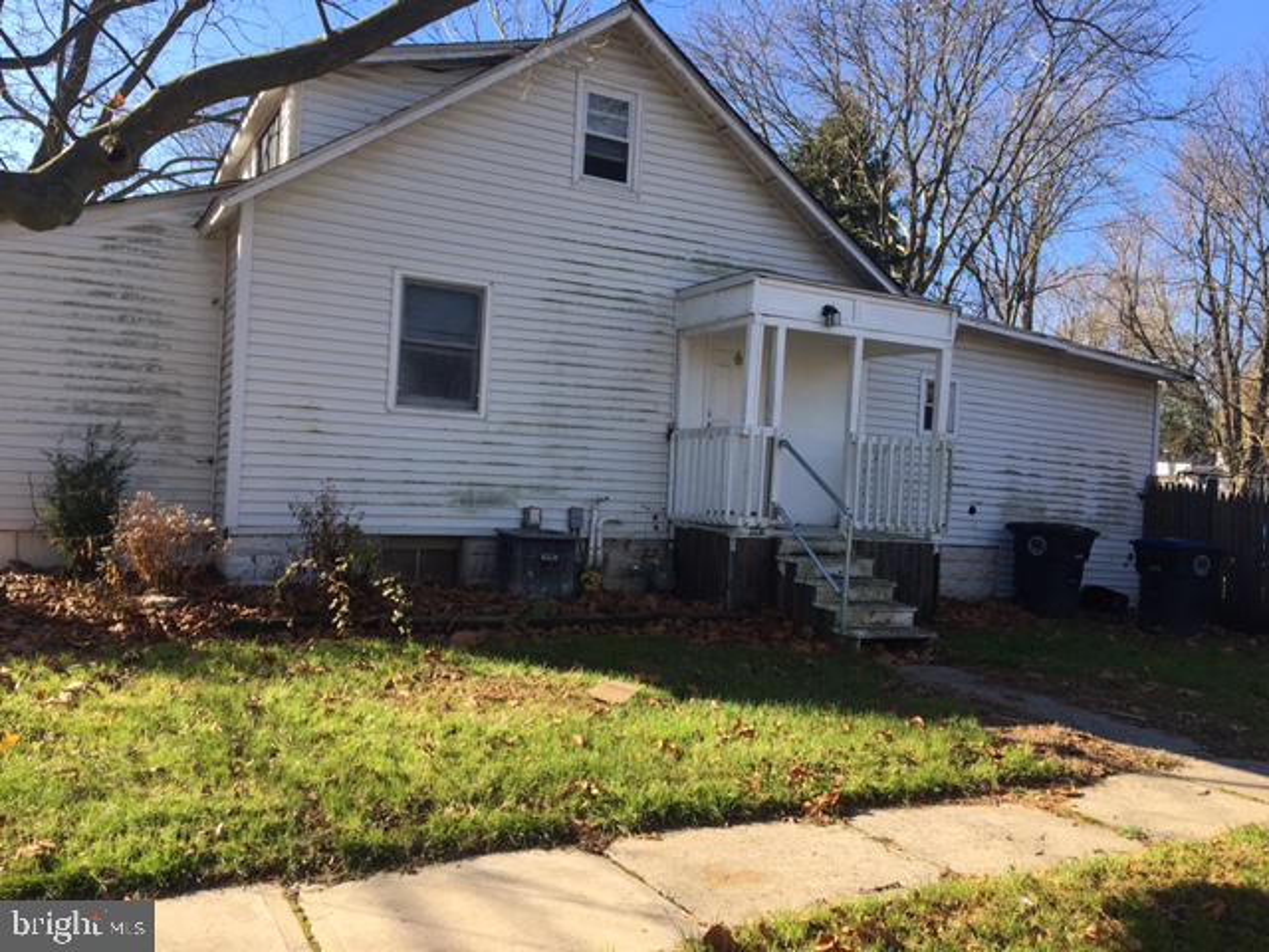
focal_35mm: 29
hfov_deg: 61.7
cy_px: 476
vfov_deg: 48.2
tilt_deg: +3.5
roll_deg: -3.8
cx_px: 634
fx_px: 1063
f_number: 2.2
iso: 25
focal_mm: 4.15
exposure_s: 1/557
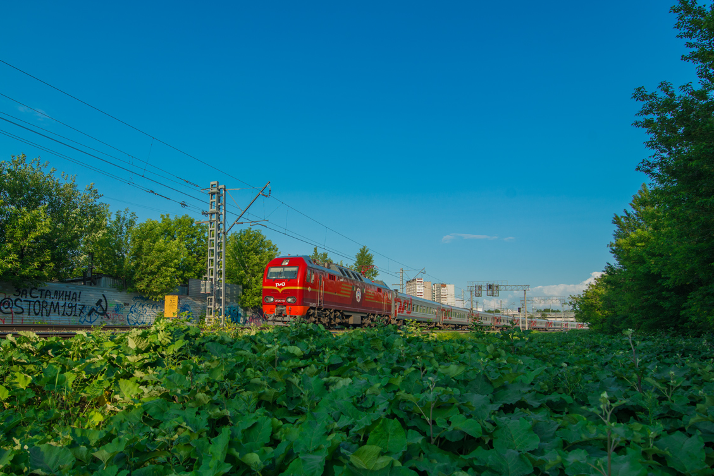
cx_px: 366
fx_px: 337
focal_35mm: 17
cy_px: 245
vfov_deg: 70.4
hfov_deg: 93.2
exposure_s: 1/500
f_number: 7.1
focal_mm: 16
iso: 200
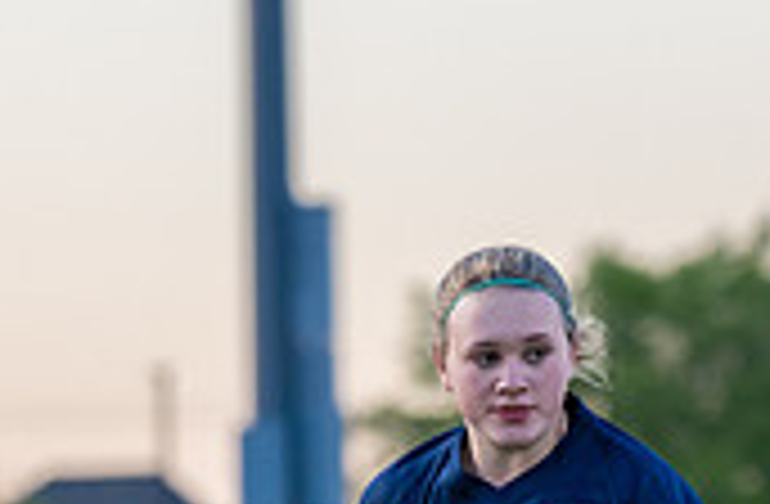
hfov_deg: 3.4
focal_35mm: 602
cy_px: 813
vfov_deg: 2.3
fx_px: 12806
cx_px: 539
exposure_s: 1/1000
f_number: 2.8
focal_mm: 122
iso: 1000
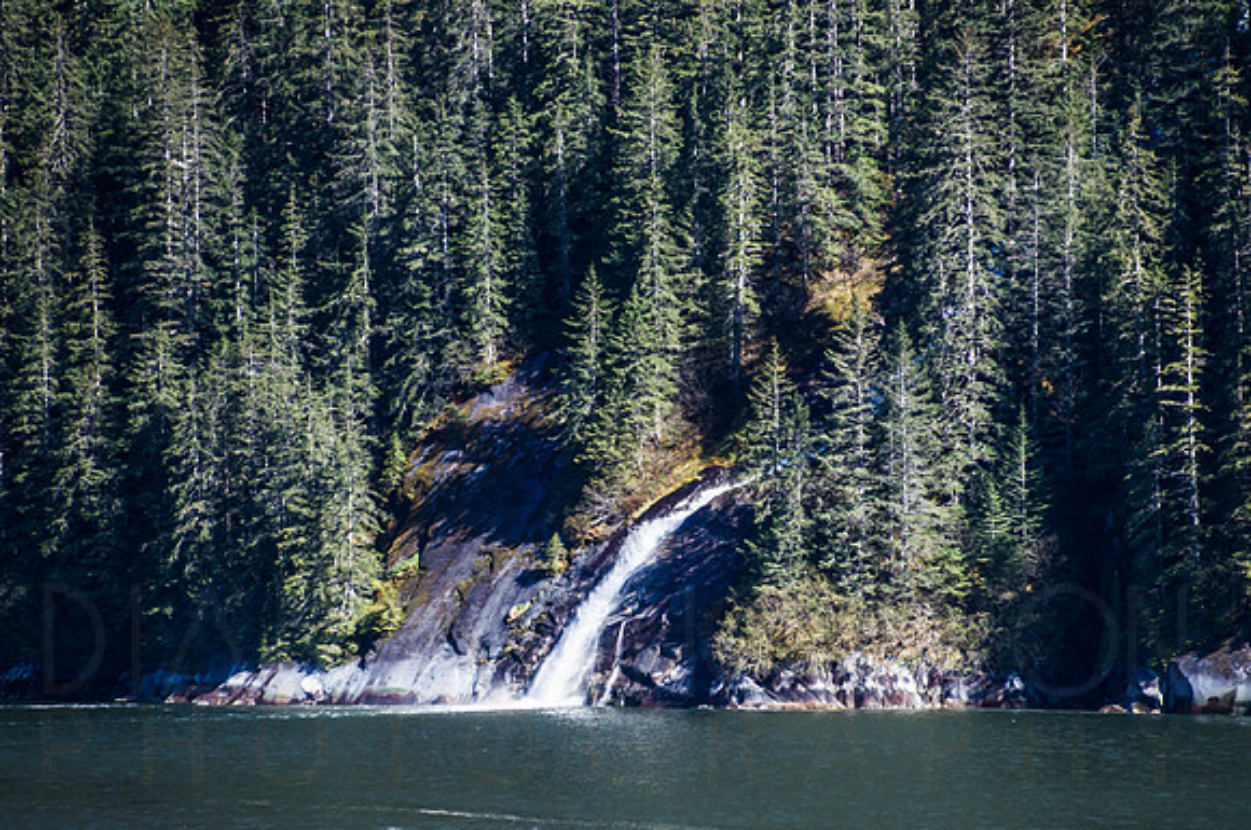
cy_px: 415
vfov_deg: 3.5
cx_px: 626
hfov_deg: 5.3
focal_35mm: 390
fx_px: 13537
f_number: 6.3
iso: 125
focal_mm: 250
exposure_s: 1/400
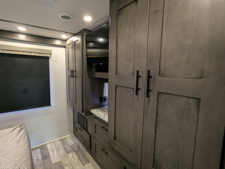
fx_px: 111
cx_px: 106
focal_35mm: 17
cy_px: 83
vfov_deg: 74.8
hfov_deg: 90.9
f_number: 2.2
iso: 275
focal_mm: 2.35
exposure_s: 1/43.4
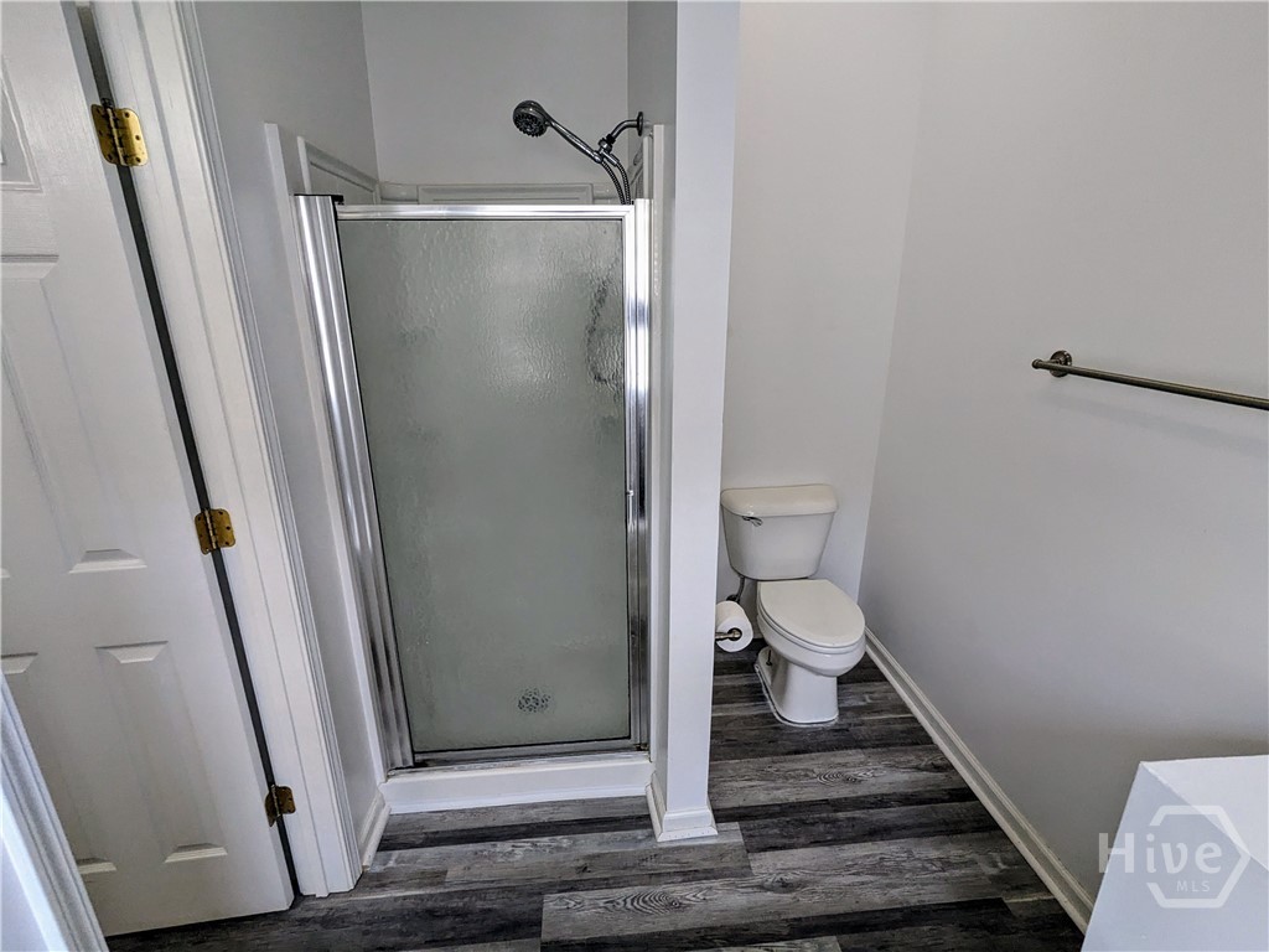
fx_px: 587
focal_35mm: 16
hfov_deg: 94.5
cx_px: 634
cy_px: 476
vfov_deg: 78.1
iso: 276
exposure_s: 1/120
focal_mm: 2.35
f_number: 2.2
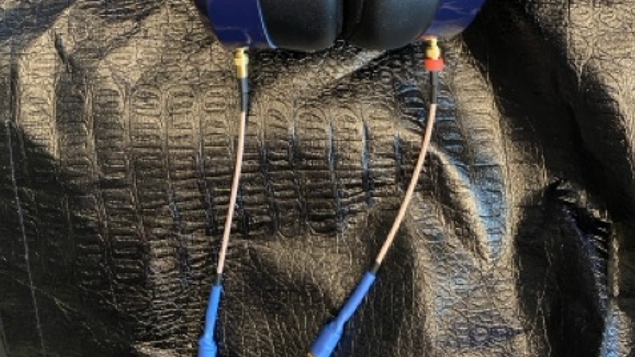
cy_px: -41
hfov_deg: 52.8
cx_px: 318
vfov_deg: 28.2
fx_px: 640
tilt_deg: -67.7
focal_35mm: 38
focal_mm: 4.25
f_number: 1.8
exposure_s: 1/30
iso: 800
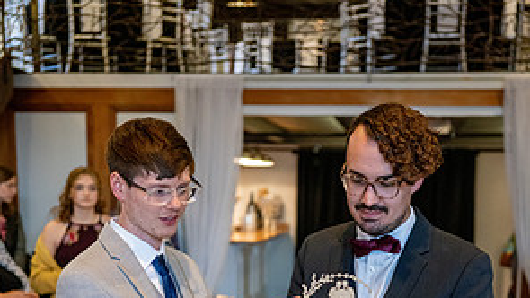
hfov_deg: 37.2
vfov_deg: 20.1
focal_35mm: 56
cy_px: 363
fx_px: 787
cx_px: 268
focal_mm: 35
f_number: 2.8
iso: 5000
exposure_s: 1/200
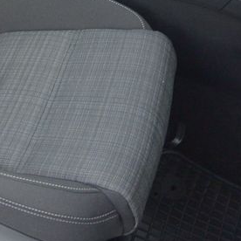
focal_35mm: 85
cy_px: -1
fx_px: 670
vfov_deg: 19.8
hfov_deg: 18.7
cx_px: -85
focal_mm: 10
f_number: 3.5
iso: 250
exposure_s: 1/125
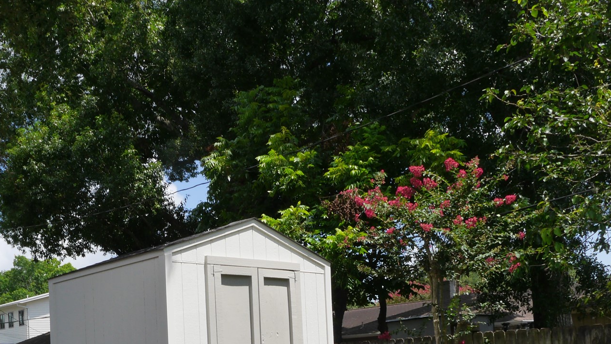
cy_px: 352
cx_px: 174
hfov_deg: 47.1
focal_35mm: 42
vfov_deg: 26.7
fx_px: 680
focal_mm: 12
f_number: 13
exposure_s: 1/160
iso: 200
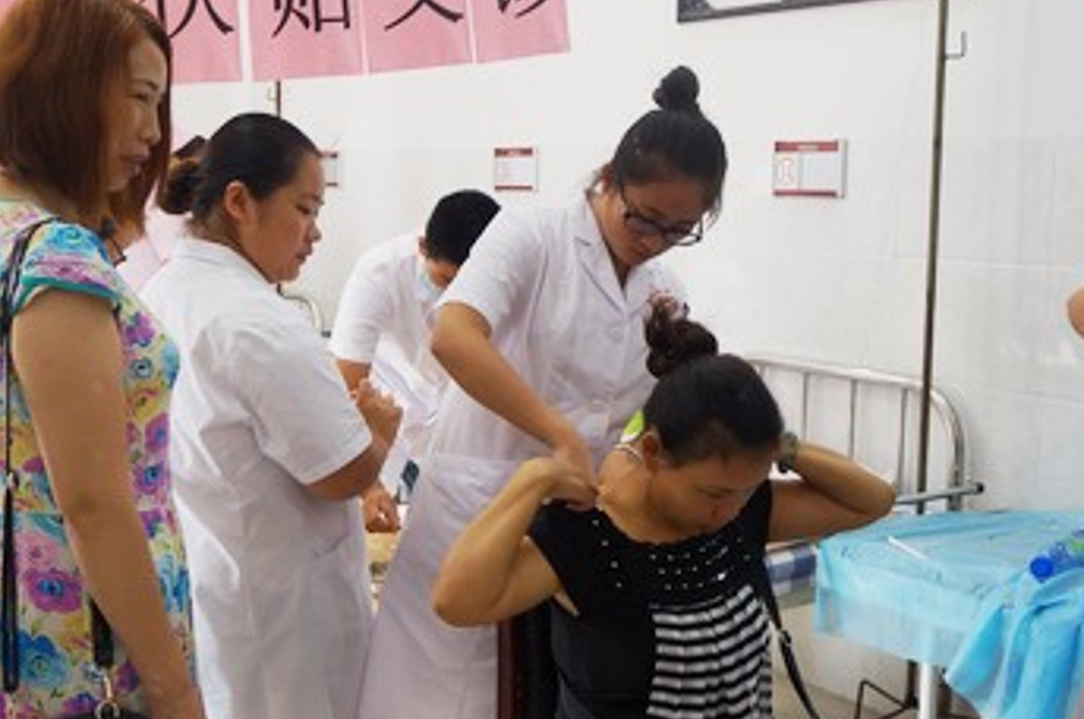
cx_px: 473
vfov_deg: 28.0
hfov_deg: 41.1
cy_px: 378
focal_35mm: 48
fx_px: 1443
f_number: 4
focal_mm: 22
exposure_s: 1/60
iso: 640
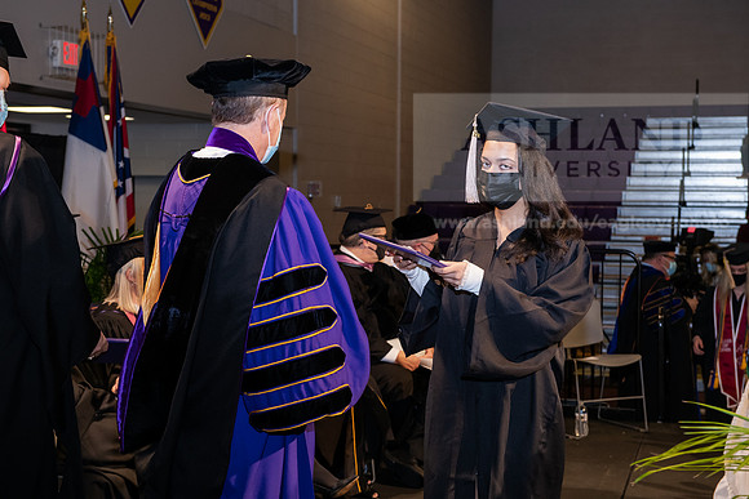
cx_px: 374
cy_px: 250
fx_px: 1249
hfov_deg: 33.4
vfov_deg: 22.6
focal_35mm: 60
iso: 1600
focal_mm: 60
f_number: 6.3
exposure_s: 1/200
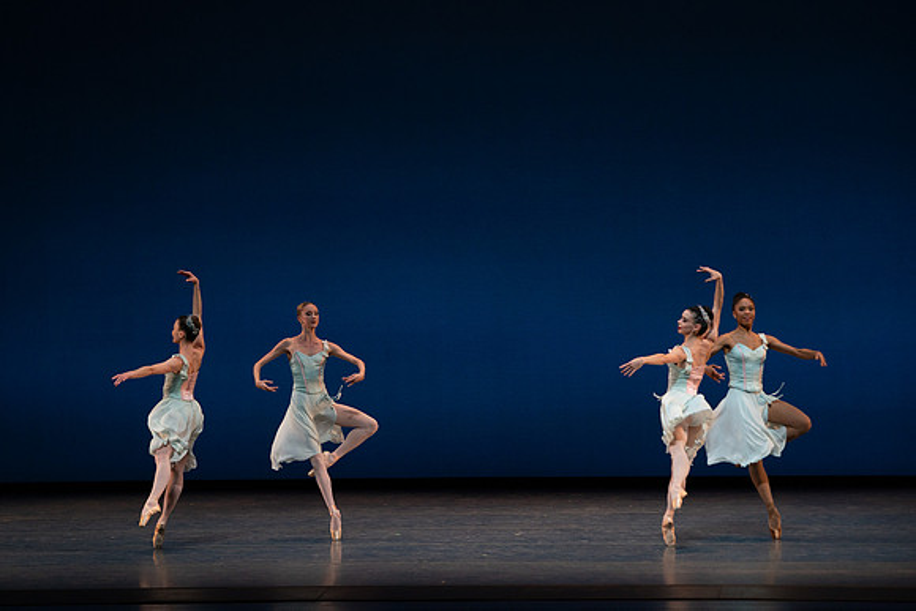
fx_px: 3385
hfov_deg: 15.4
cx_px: 458
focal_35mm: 133
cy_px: 306
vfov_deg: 10.3
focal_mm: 133
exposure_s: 1/500
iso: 3200
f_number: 8
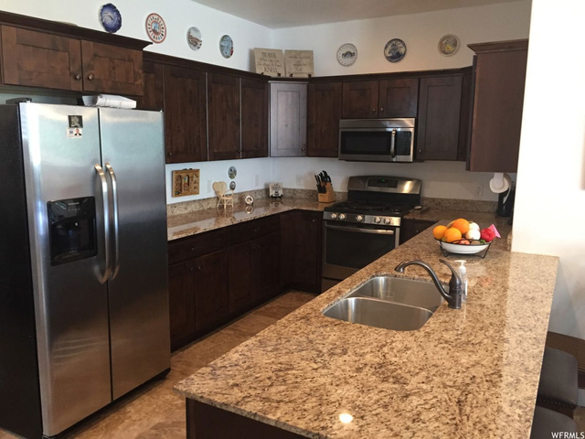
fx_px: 490
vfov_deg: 48.2
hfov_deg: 61.7
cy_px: 220
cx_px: 292
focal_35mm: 29
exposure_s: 1/30
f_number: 2.2
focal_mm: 4.15
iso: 125
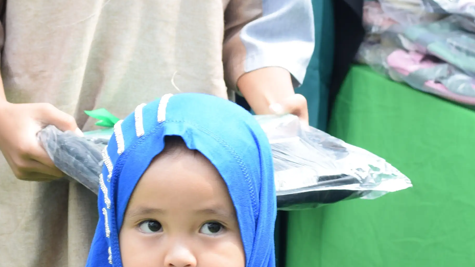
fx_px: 2443
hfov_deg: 11.1
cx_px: 197
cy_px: 318
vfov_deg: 6.2
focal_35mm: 194
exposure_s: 1/160
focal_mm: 50
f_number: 6.3
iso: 200
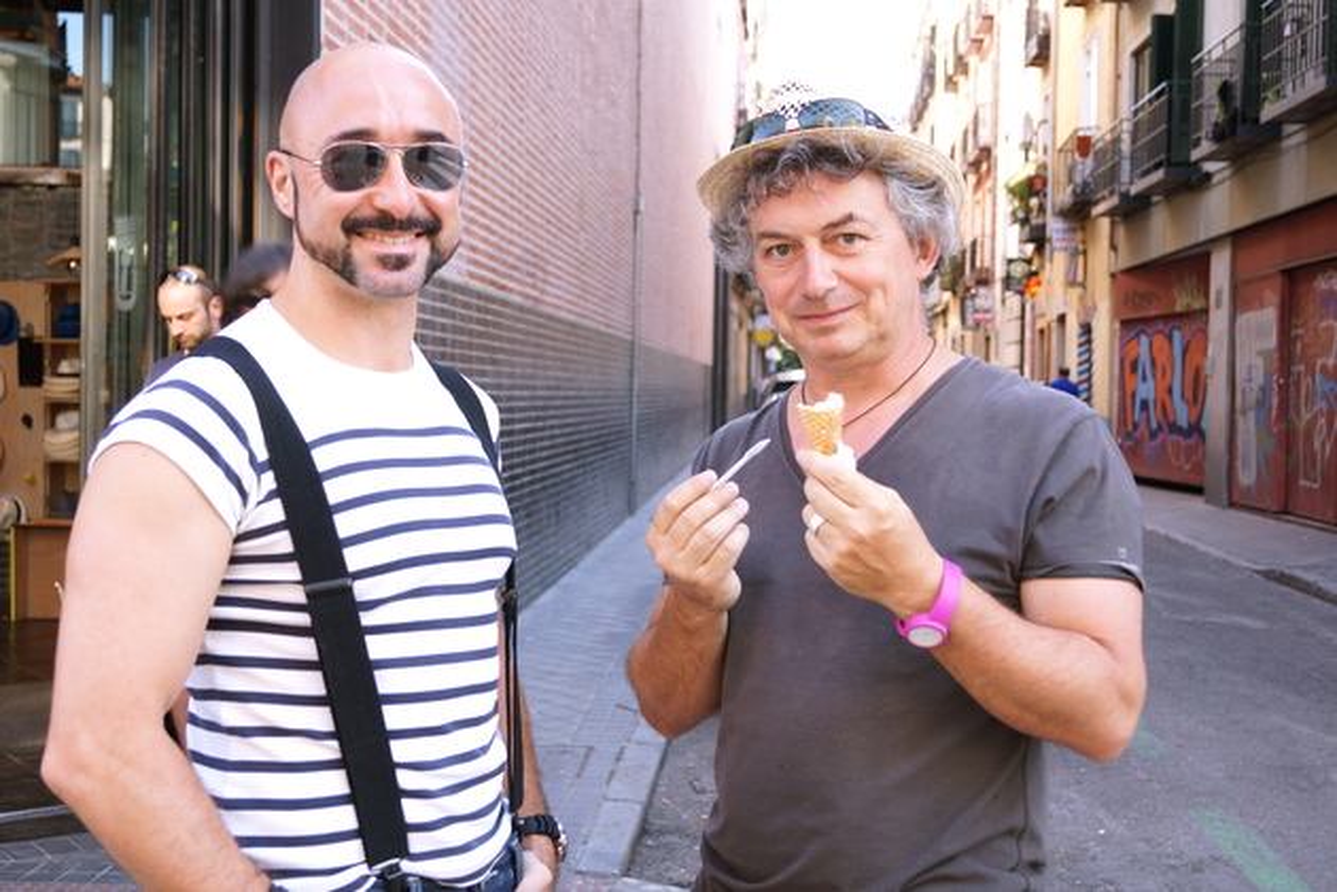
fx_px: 1560
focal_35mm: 42
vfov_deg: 31.9
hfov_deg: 46.4
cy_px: 446
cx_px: 668
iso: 100
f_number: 4.5
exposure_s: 1/30
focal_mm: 28
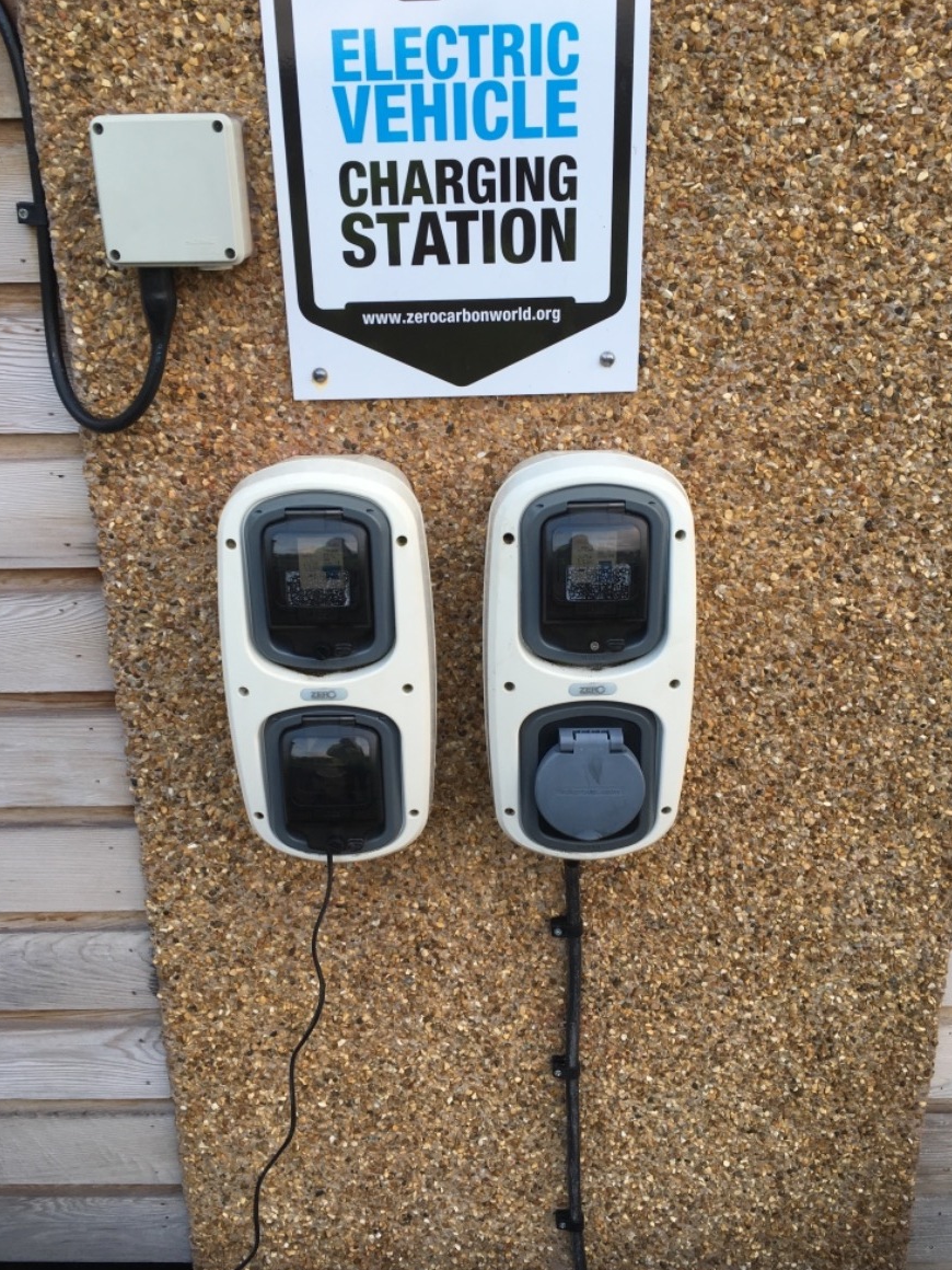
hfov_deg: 46.8
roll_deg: +1.6
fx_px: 1100
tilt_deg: -20.5
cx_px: 469
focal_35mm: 30
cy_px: 620
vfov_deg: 60.0
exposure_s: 1/100
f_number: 2.2
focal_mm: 4.15
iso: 32
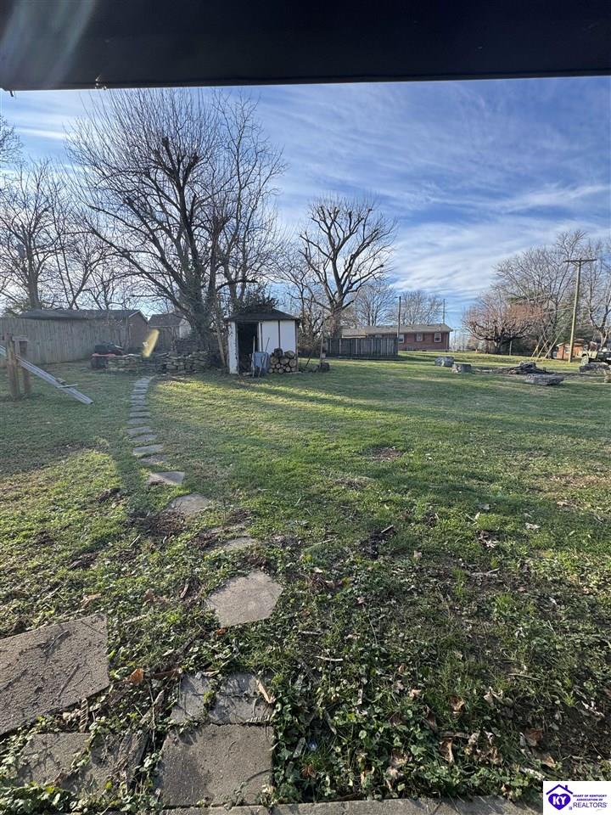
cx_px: 306
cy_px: 408
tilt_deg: -8.0
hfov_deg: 85.7
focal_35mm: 14
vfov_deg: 102.1
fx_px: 329
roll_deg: +1.8
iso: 40
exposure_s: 1/476
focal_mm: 2.22
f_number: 2.2
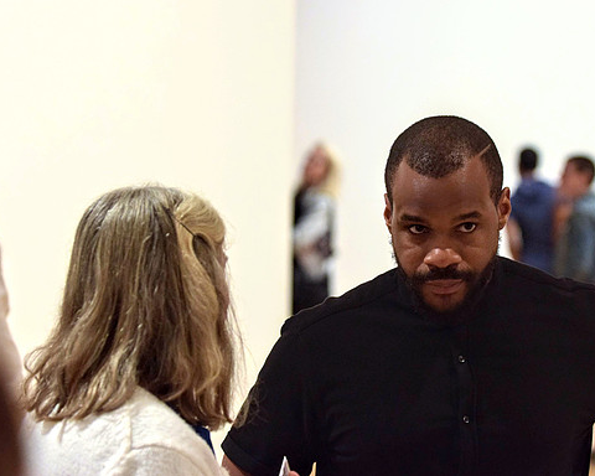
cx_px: 333
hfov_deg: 15.1
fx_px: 2246
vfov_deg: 12.1
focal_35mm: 128
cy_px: 237
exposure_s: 1/160
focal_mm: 75
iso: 1600
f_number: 2.8
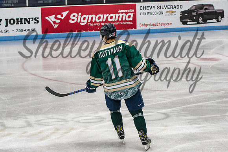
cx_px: 126
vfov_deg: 10.6
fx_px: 814
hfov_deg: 15.9
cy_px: 59
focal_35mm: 129
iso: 2500
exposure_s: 1/800
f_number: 4
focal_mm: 70
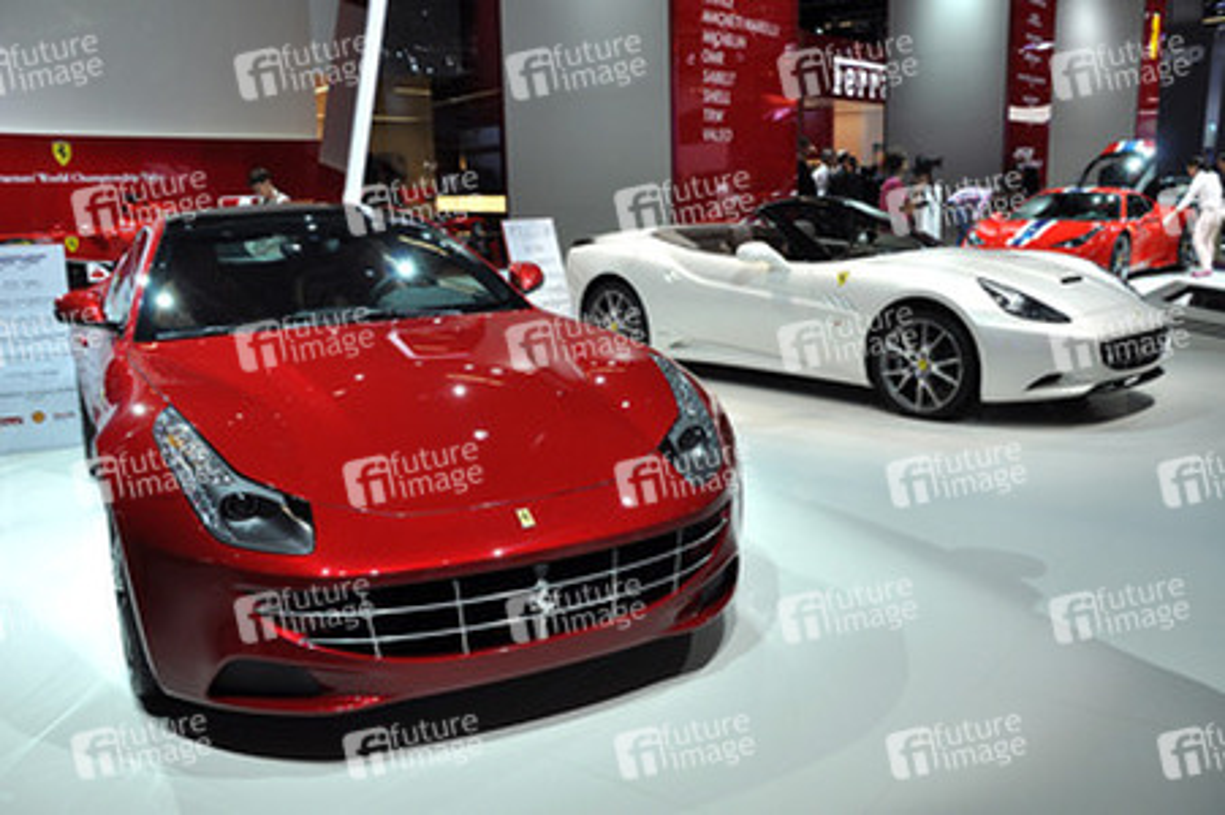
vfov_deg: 39.9
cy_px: 408
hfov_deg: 57.3
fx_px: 1122
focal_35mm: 33
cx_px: 612
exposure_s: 1/125
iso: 640
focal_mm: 22
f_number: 6.3
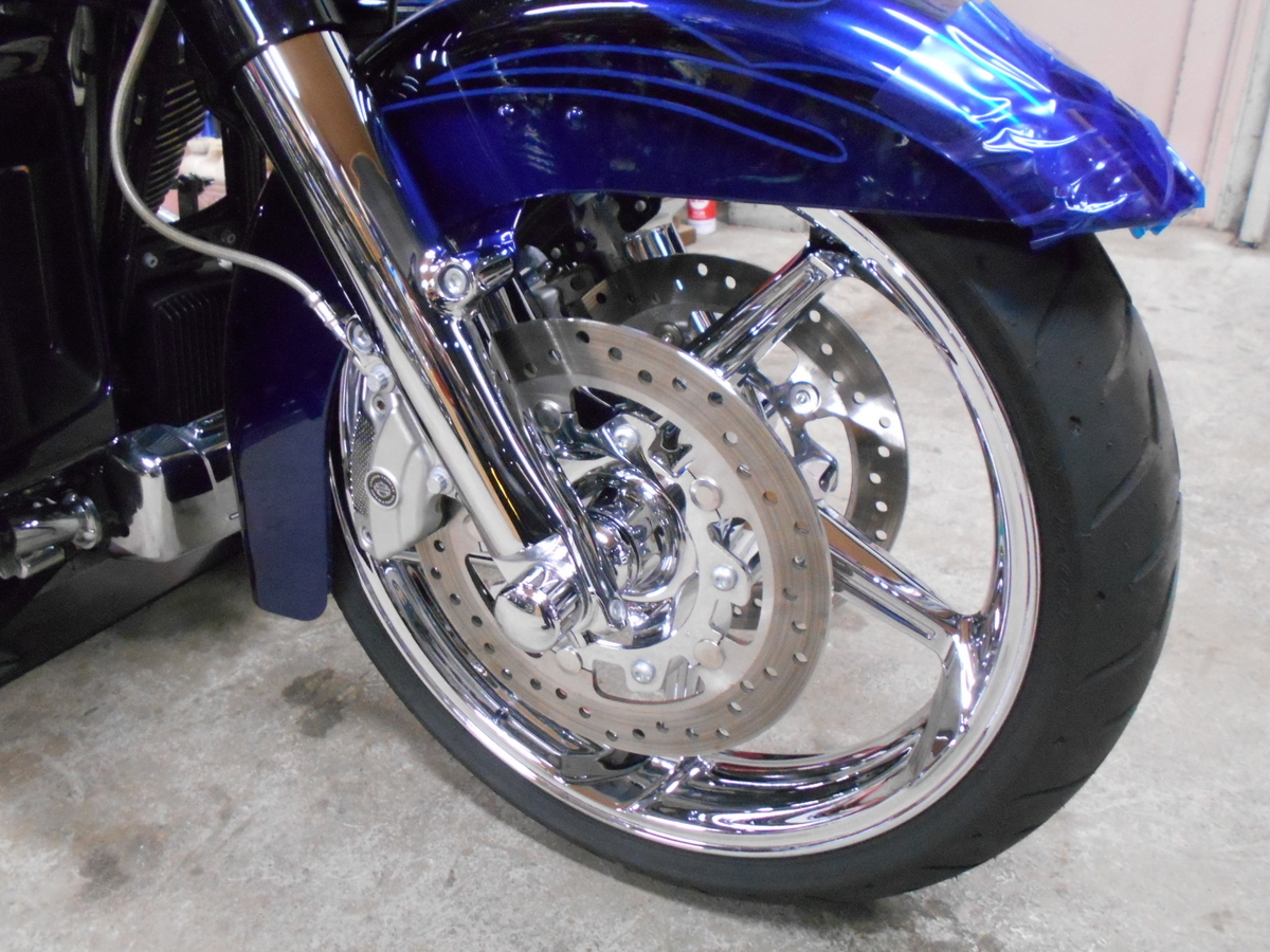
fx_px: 1101
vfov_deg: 46.8
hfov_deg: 60.0
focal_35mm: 30
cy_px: 476
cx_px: 635
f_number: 3.4
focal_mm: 5.1
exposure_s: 1/20
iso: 800
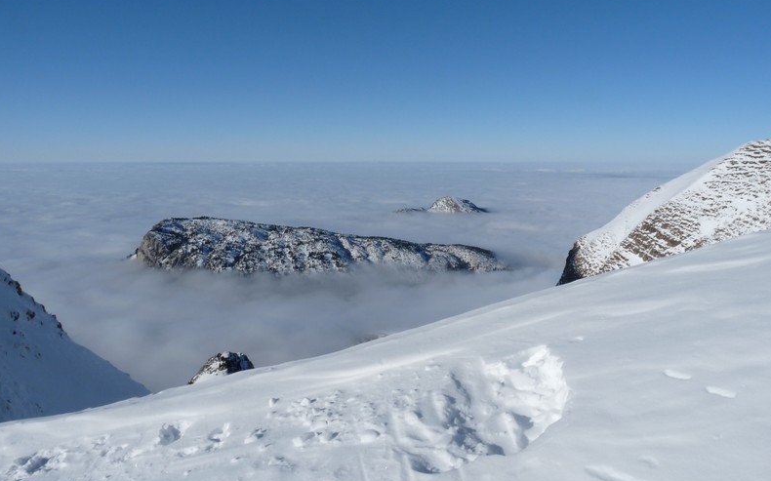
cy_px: 200
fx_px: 609
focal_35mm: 29
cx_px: 387
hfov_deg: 64.7
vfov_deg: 43.0
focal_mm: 4.8
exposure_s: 1/640
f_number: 8
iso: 100
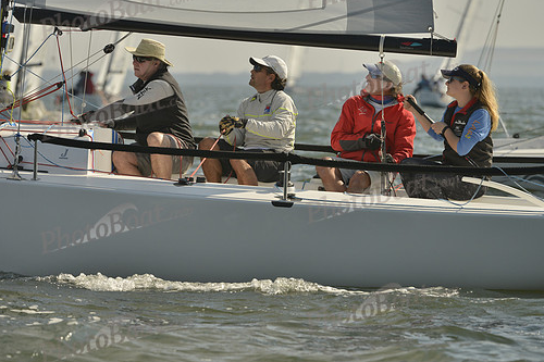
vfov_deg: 4.2
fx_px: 4909
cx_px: 250
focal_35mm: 325
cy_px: 154
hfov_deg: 6.3
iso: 280
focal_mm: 280
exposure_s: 1/1600
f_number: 7.1
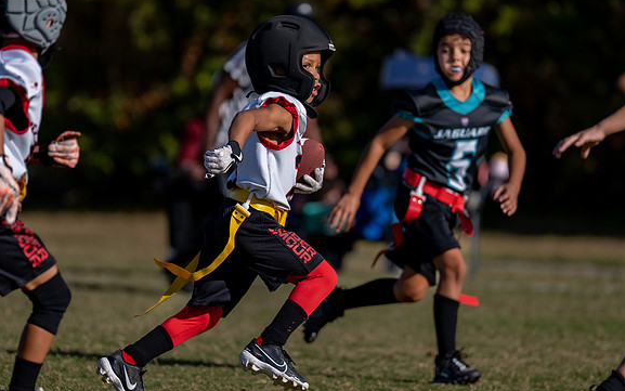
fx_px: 5026
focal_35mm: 295
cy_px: 184
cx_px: 297
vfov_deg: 4.5
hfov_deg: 7.1
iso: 100
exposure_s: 1/2500
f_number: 2.8
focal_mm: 200
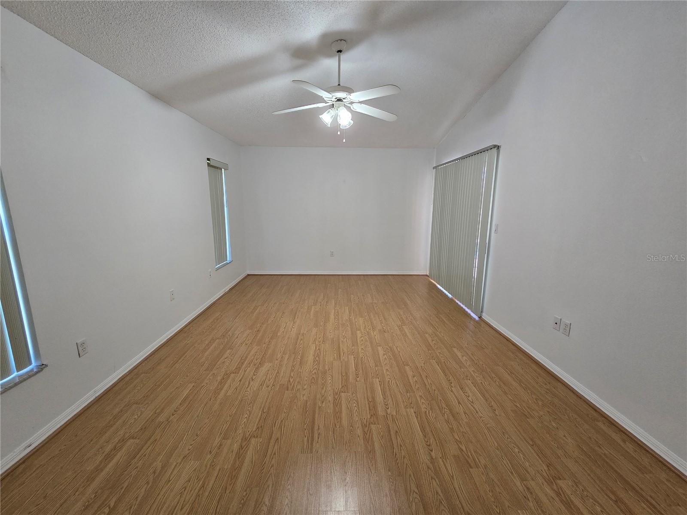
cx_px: 344
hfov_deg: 106.2
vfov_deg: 89.9
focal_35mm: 13
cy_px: 258
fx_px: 258
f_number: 2.2
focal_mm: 2.2
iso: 200
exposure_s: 1/60
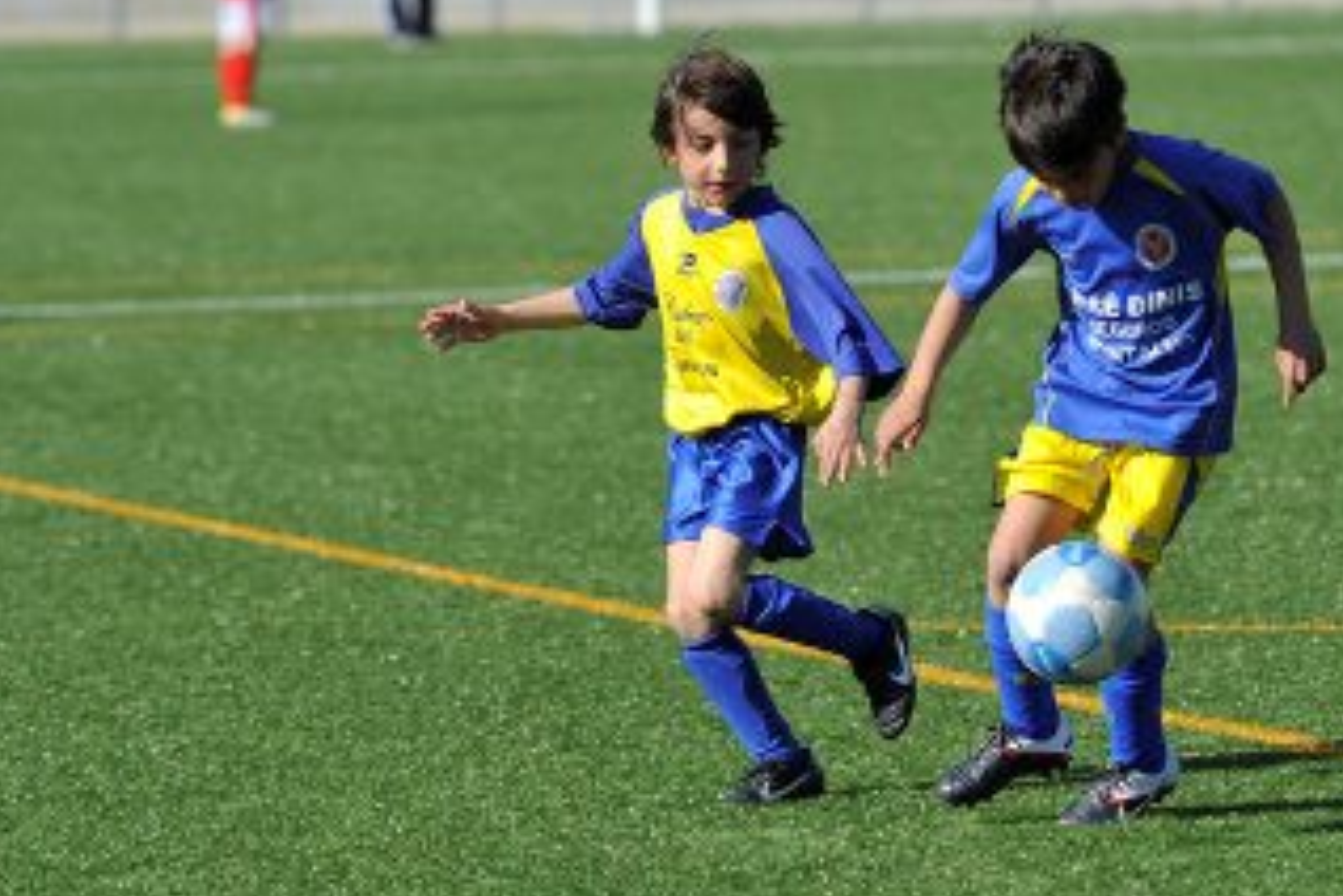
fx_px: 15816
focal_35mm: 424
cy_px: 524
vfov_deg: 3.2
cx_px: 929
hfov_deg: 4.9
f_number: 6.3
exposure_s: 1/640
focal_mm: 300
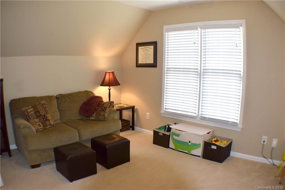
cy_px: 95
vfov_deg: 35.5
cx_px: 142
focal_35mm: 38
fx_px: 297
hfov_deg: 51.3
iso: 800
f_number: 5
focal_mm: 25
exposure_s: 1/100
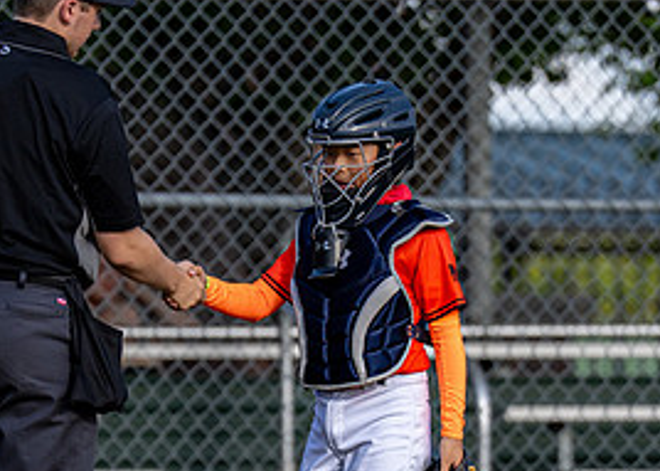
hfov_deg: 3.0
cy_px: 368
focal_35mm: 673
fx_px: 12606
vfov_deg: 2.1
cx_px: 277
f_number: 2.8
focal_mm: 200
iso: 160
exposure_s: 1/1600
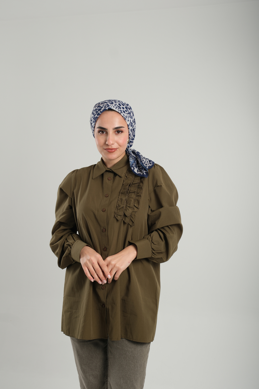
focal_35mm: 48
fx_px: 518
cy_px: 194
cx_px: 130
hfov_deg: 28.1
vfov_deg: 41.1
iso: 125
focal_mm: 32.1
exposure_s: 1/256
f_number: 7.1
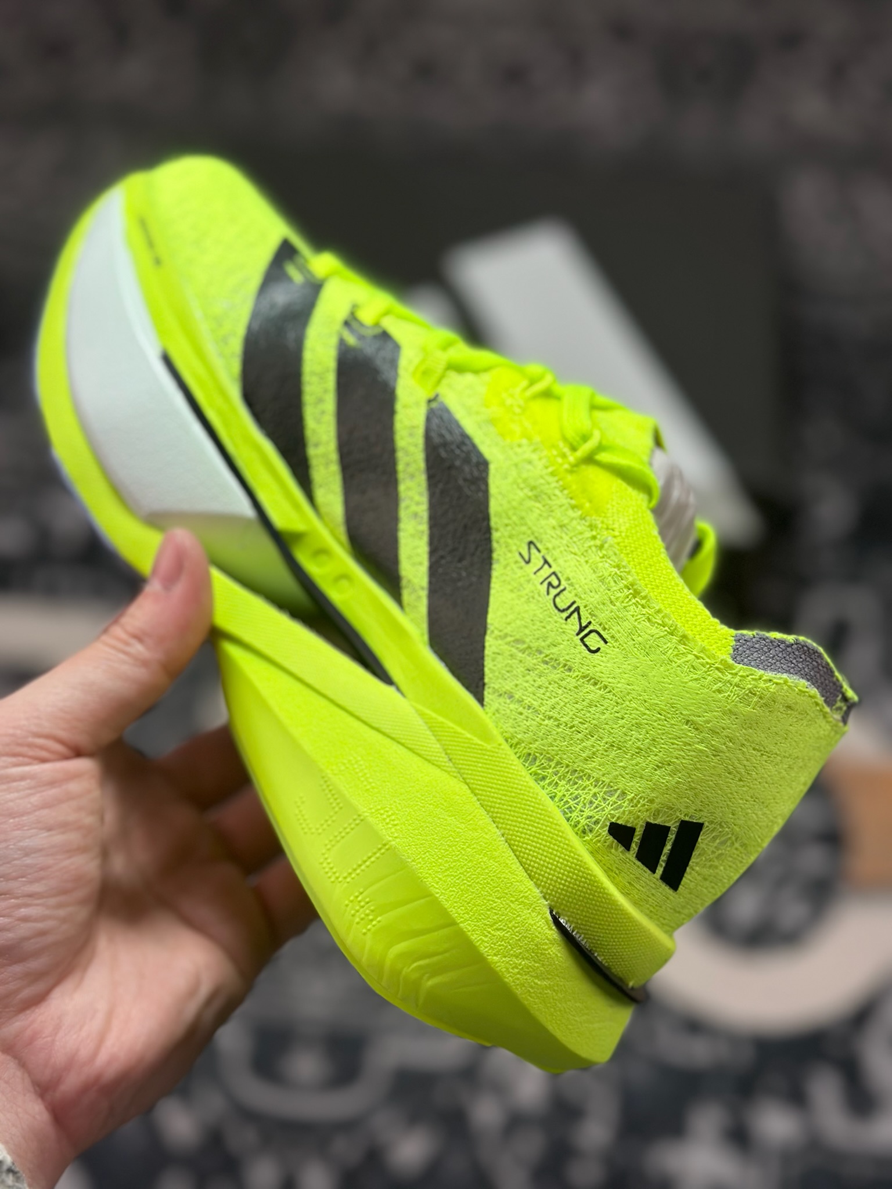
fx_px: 1649
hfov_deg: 30.3
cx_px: 446
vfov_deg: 39.7
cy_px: 594
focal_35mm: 48
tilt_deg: -54.7
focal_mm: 6.86
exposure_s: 1/1916
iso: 80
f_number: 1.78
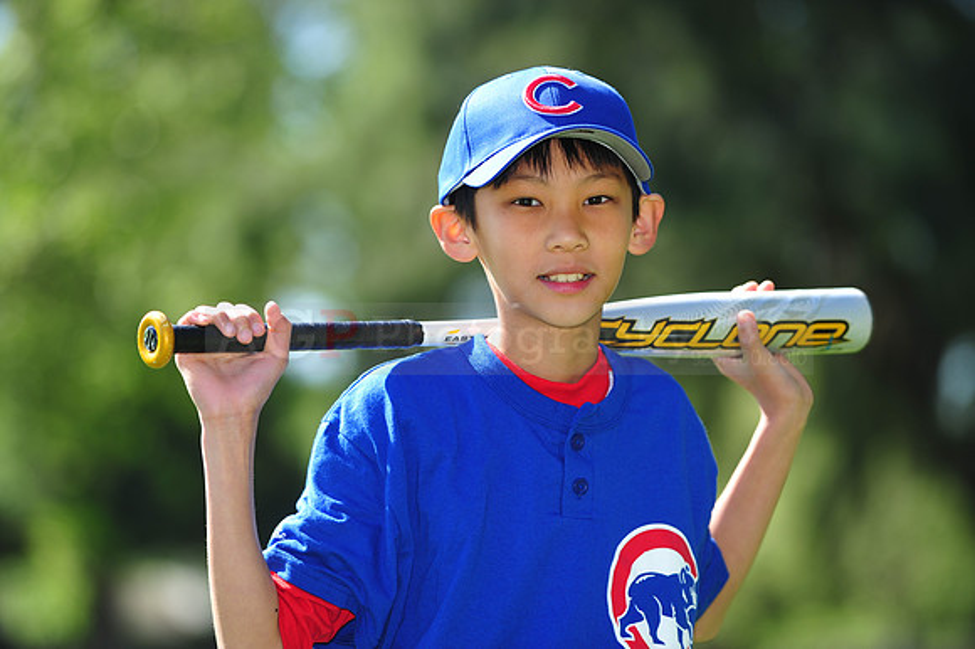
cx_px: 488
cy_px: 324
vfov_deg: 8.3
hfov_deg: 12.5
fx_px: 4466
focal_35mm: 165
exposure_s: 1/500
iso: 200
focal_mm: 165
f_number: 4.5
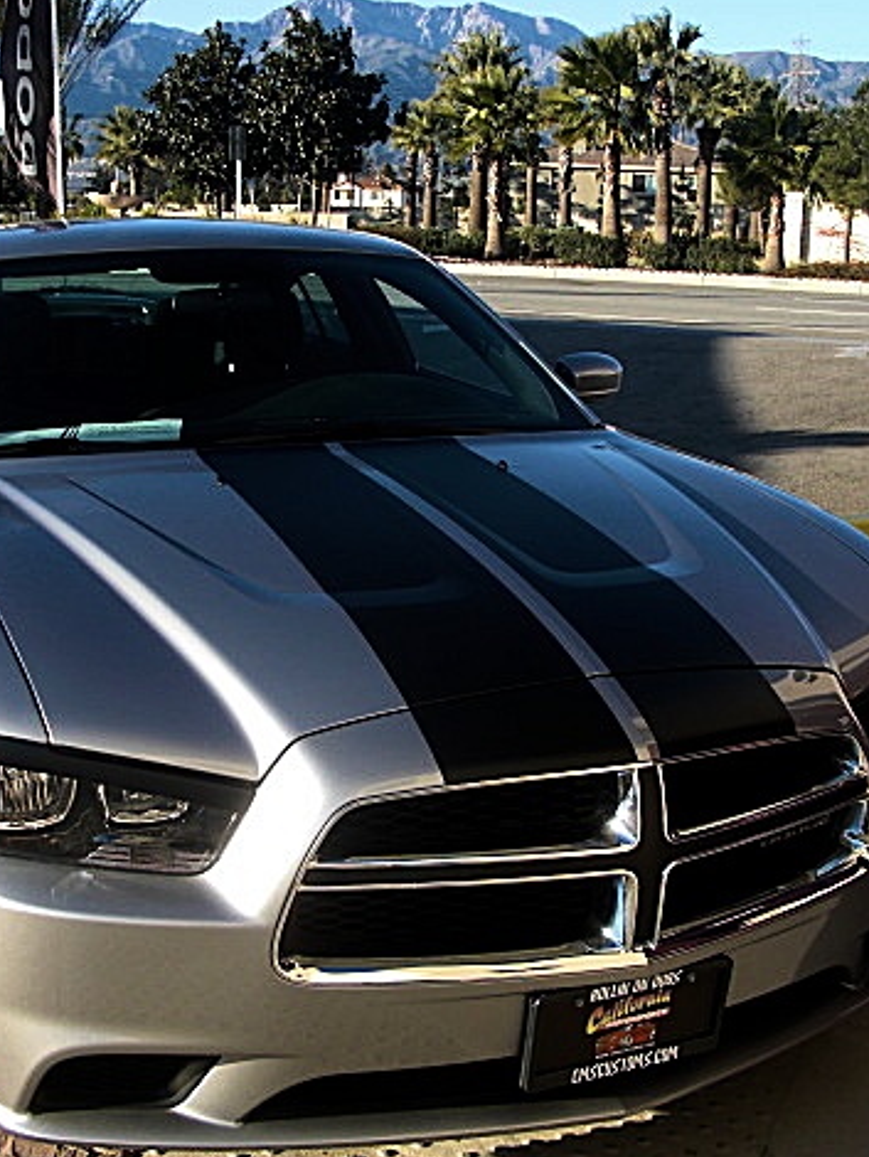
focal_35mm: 49
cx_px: 401
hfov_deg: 29.7
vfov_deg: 38.9
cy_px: 574
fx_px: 1639
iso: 50
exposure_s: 1/400
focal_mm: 6.3
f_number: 2.8
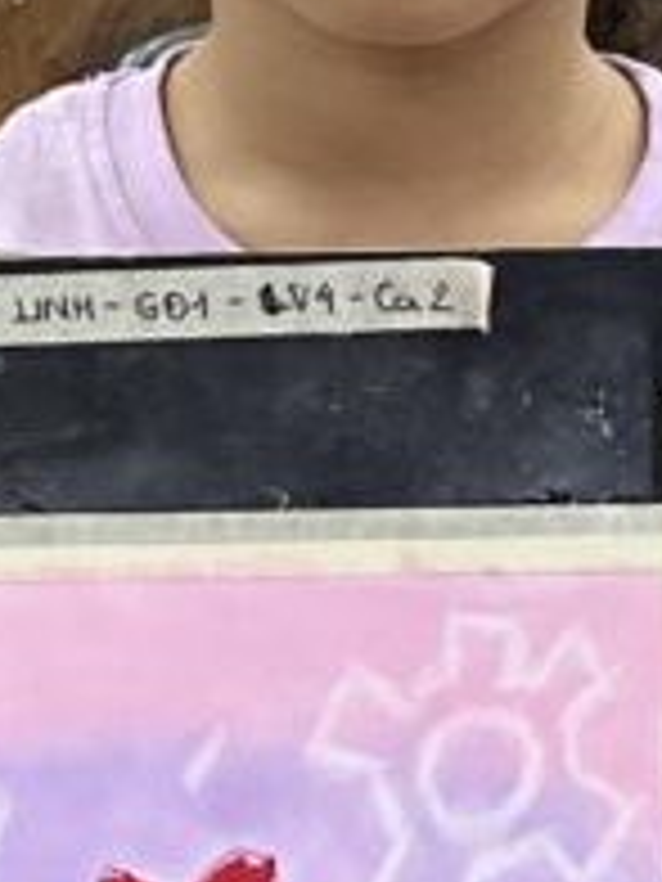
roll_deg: -1.3
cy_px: 540
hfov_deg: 10.0
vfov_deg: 13.3
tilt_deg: -17.3
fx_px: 3774
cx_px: 360
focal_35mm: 148
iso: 64
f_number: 1.8
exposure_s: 1/122
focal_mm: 3
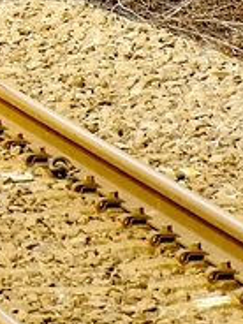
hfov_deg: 1.7
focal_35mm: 877
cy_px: -563
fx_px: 8209
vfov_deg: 2.2
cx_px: -615
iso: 640
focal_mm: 70
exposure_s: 1/3200
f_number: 4
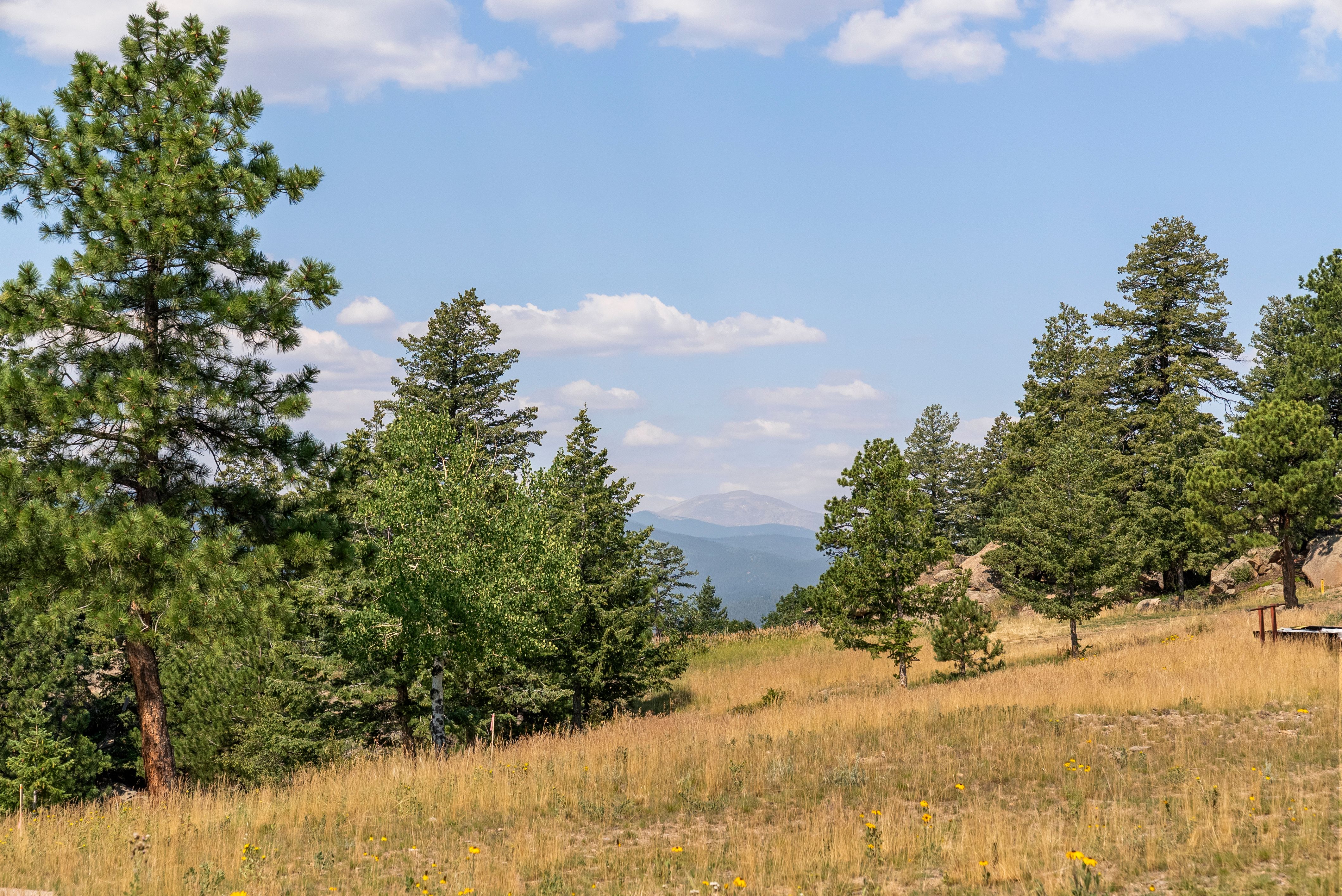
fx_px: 2611
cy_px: 448
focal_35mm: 70
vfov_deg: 19.5
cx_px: 671
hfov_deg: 28.8
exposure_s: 1/1000
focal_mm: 70
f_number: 7.1
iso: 640
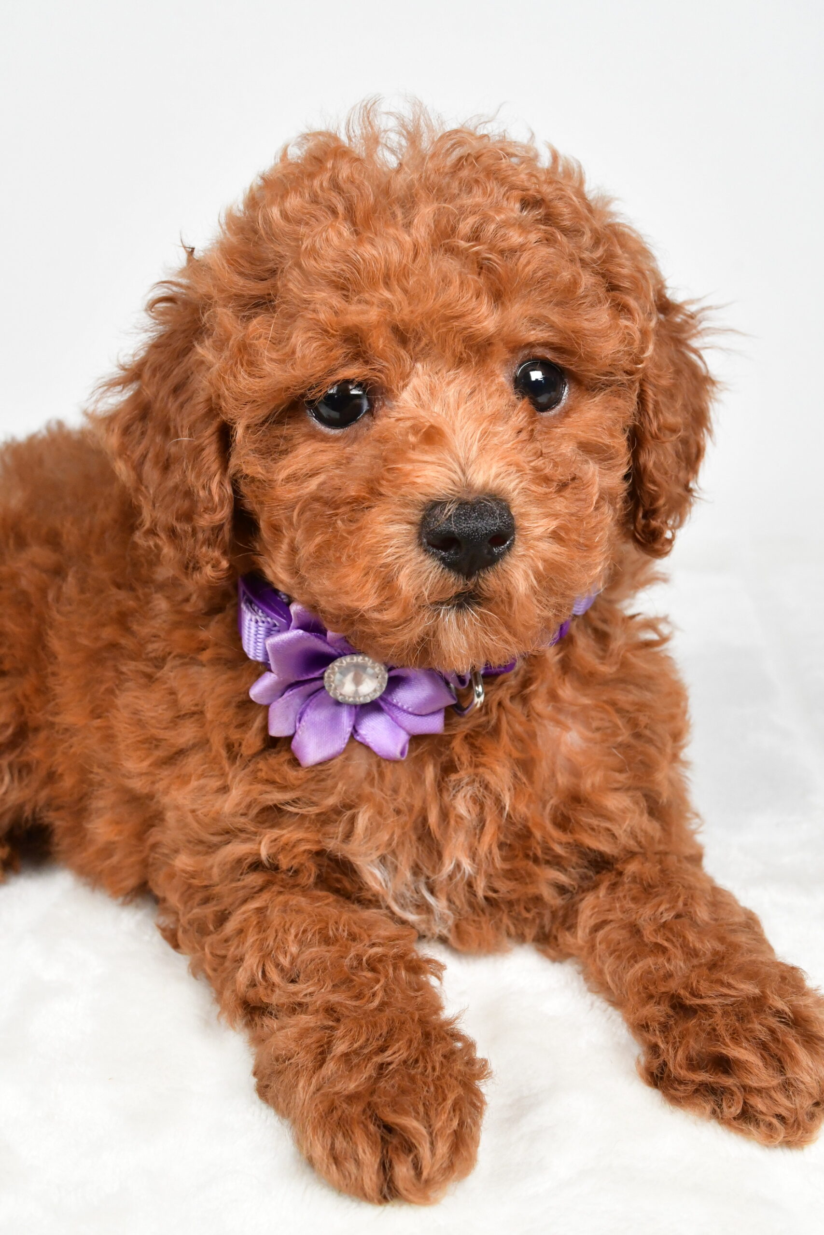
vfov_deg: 46.4
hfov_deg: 31.9
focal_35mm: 42
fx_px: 1442
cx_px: 412
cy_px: 618
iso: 5000
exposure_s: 1/640
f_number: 11
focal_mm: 28
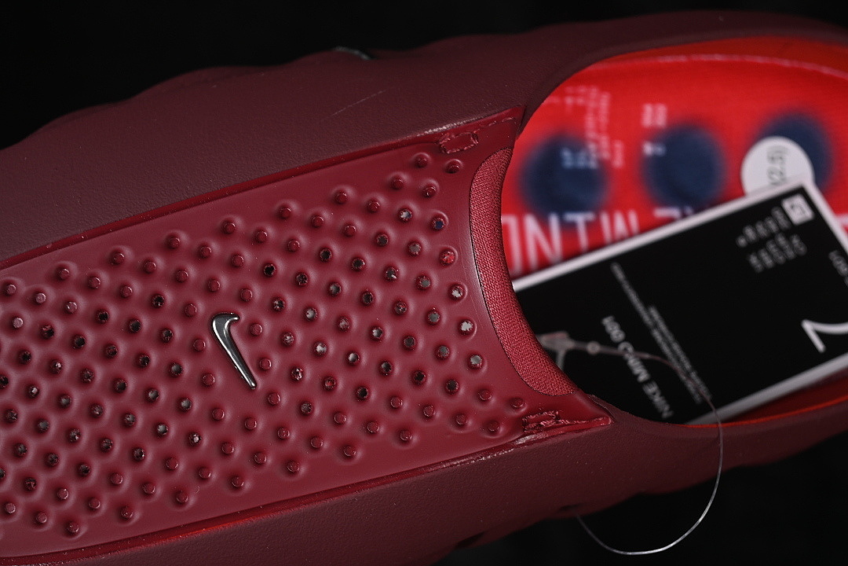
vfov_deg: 18.2
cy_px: 283
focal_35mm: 75
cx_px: 424
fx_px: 1767
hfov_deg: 27.0
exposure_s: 1/60
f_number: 6.3
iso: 160
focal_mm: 50
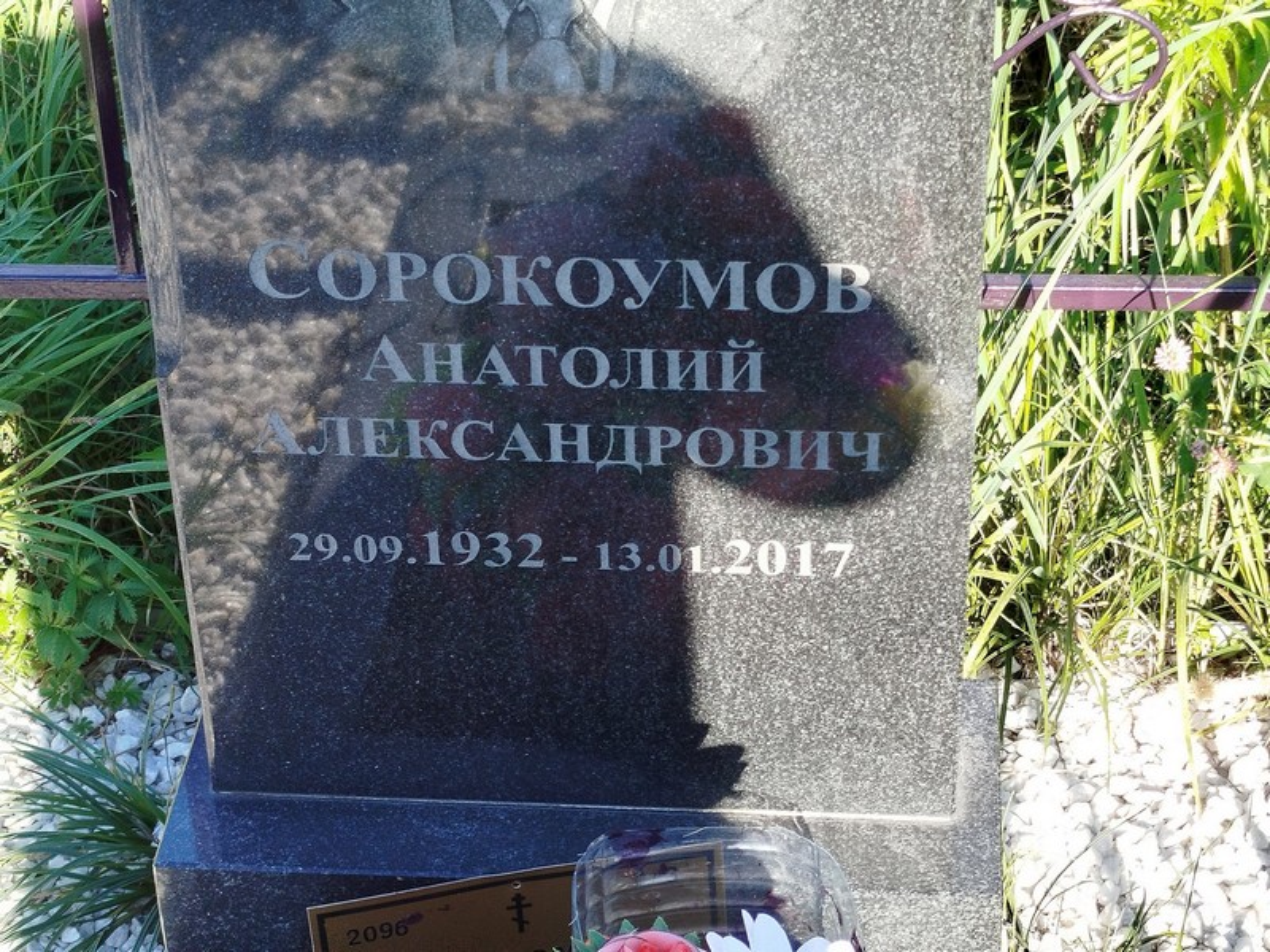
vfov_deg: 53.1
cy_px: 476
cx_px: 635
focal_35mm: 26
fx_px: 954
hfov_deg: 67.3
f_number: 1.7
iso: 50
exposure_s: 1/131
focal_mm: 5.31
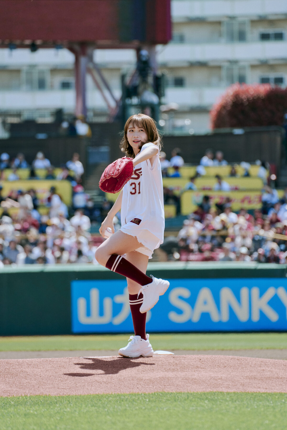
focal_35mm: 400
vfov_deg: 5.2
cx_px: 144
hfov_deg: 3.4
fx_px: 4781
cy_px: 215
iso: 400
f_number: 8
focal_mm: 400
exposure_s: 1/500
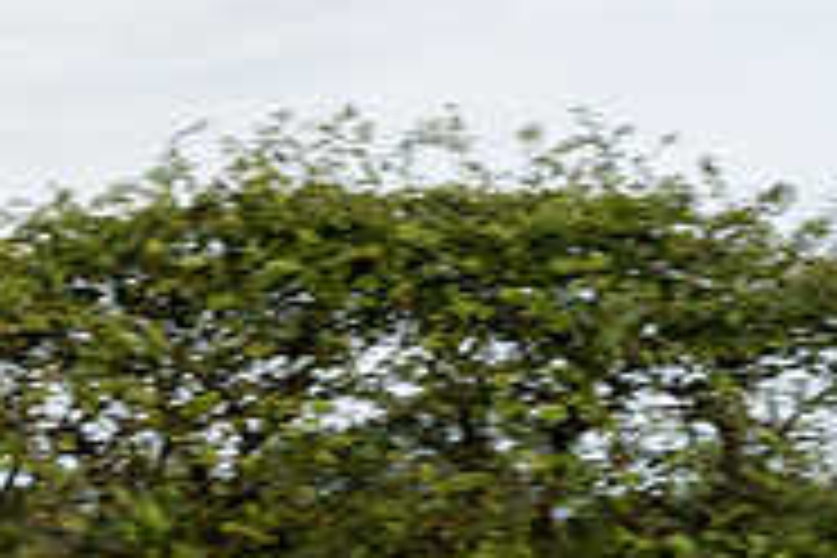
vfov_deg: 6.8
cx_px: -320
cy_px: 467
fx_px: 4719
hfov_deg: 9.9
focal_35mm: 203
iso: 200
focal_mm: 49
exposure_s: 1/640
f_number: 5.6
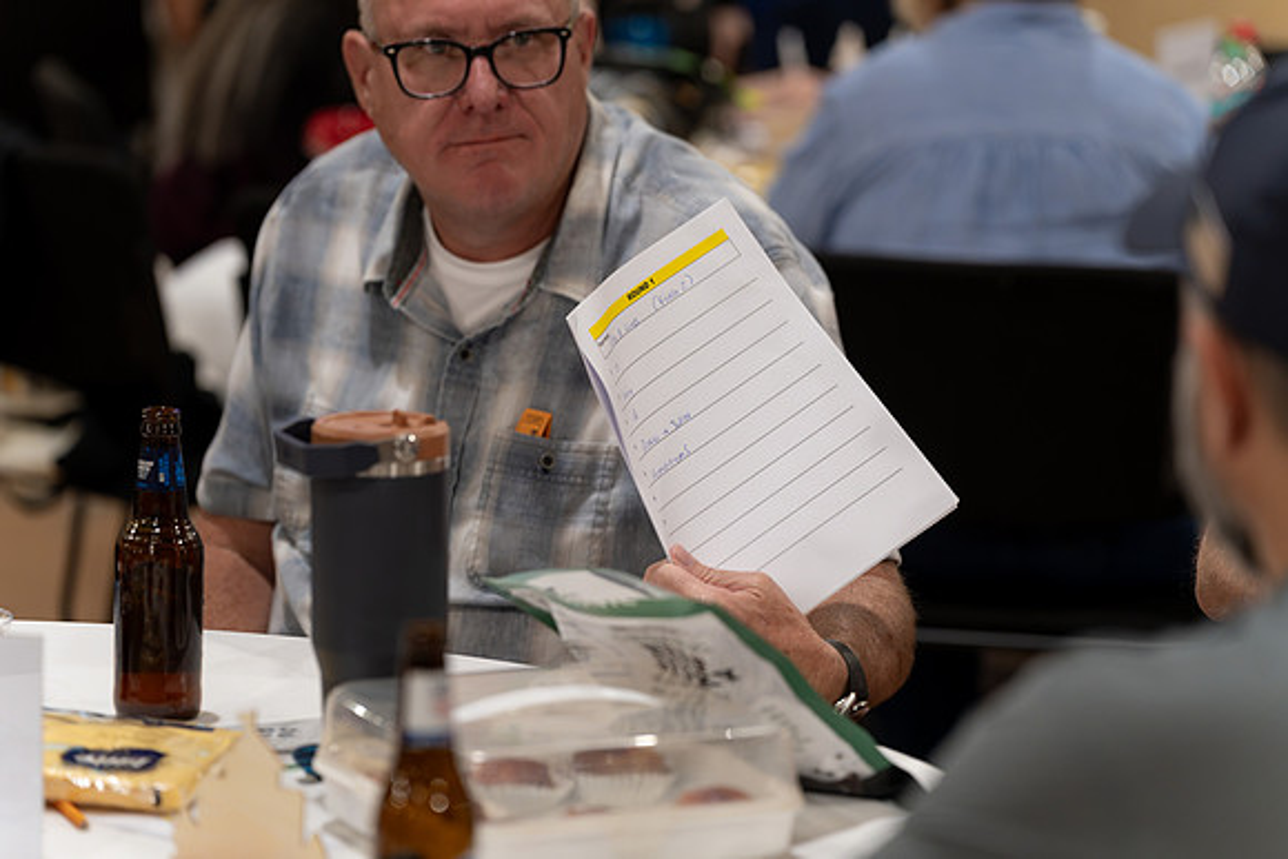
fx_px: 5368
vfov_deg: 9.2
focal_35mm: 150
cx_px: 644
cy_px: 430
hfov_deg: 13.7
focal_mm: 150
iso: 1600
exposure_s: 1/400
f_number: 3.5
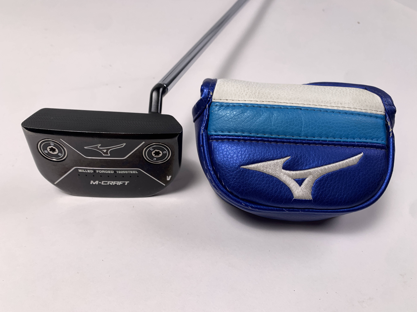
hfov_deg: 67.3
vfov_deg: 53.1
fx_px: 313
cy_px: 156
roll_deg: -4.2
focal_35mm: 26
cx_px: 208
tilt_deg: -42.9
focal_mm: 4.25
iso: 25
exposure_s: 1/255
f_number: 1.8
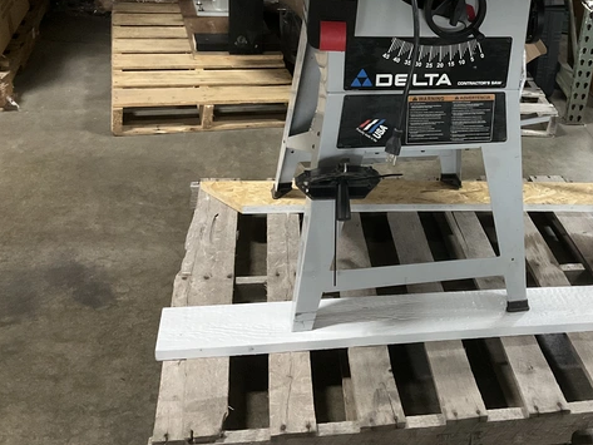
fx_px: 788
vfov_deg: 30.8
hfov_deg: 39.8
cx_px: 465
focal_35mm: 46
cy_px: 93
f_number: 1.8
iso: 320
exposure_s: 1/30
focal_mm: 3
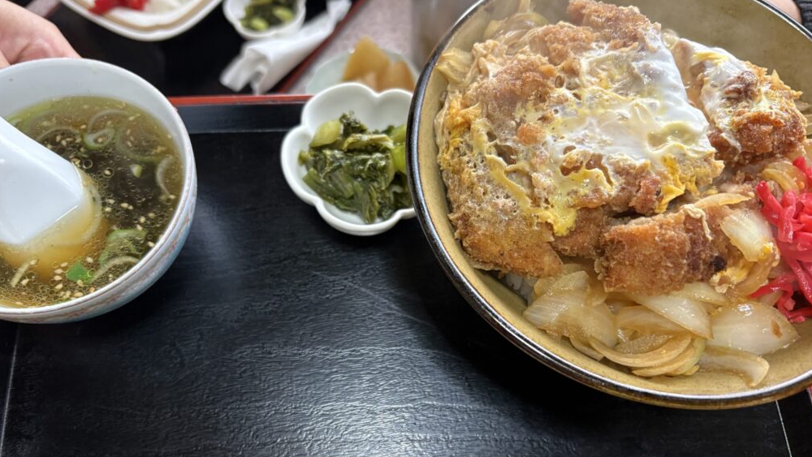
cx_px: 400
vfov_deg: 40.1
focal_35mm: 29
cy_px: 257
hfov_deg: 66.1
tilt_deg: -66.4
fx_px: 625
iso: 200
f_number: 1.6
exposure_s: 1/50
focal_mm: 5.96
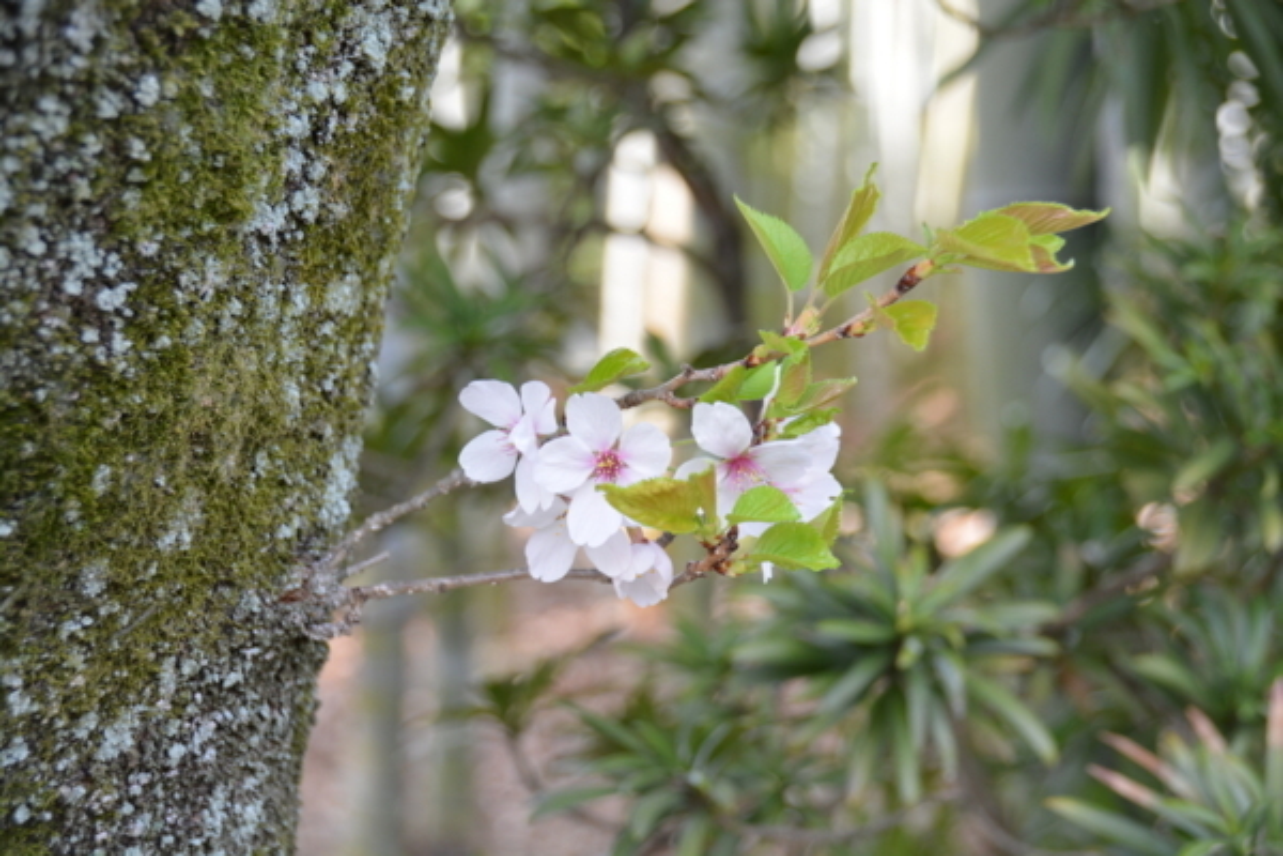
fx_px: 3314
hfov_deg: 21.9
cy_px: 428
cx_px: 642
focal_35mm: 93
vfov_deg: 14.7
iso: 450
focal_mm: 62
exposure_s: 1/100
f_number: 5
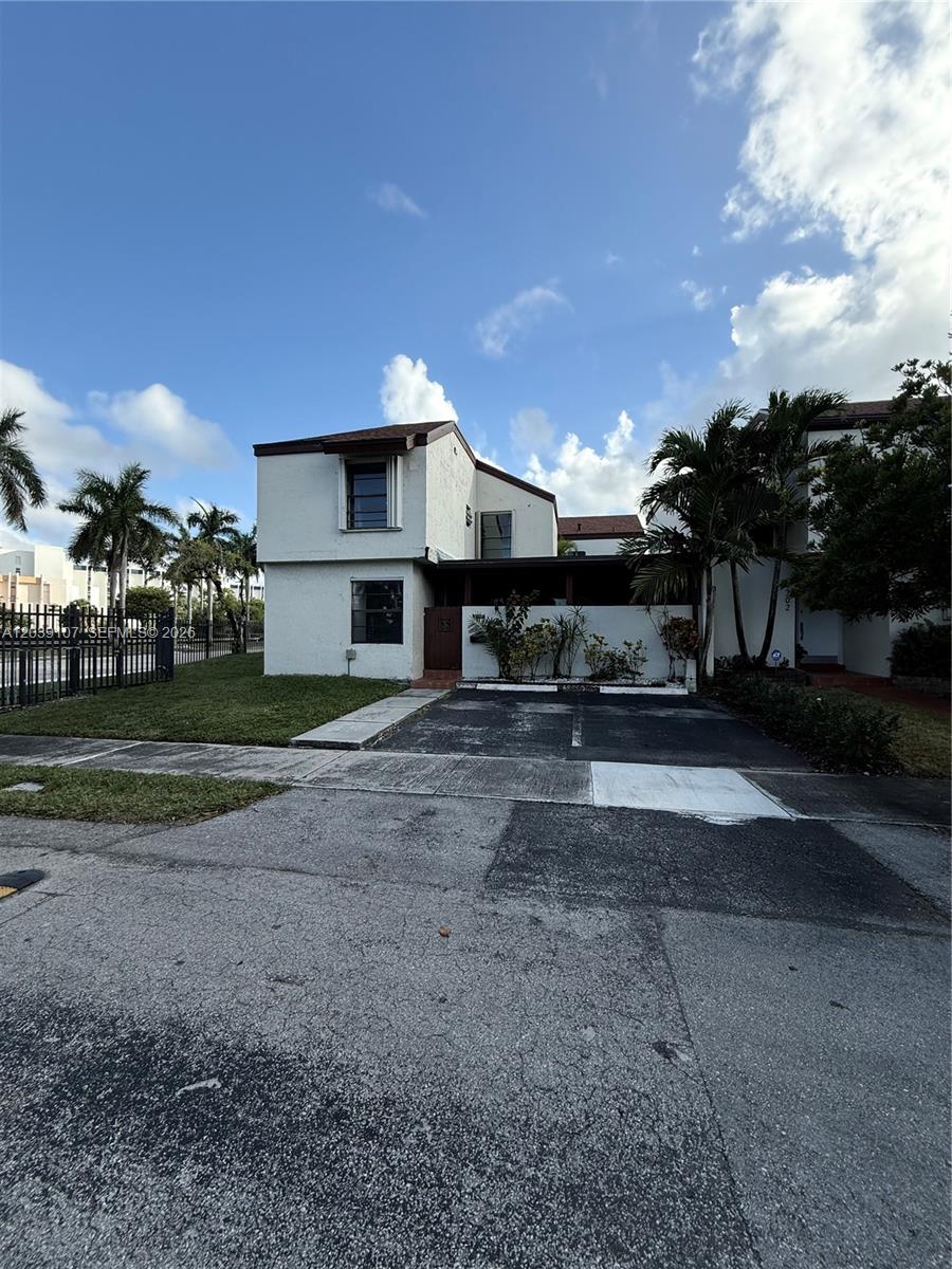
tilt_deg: +0.0
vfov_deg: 102.1
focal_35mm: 14
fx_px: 513
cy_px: 634
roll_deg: +0.0
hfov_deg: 85.7
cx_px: 476
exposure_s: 1/1087
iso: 64
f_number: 2.2
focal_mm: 2.22
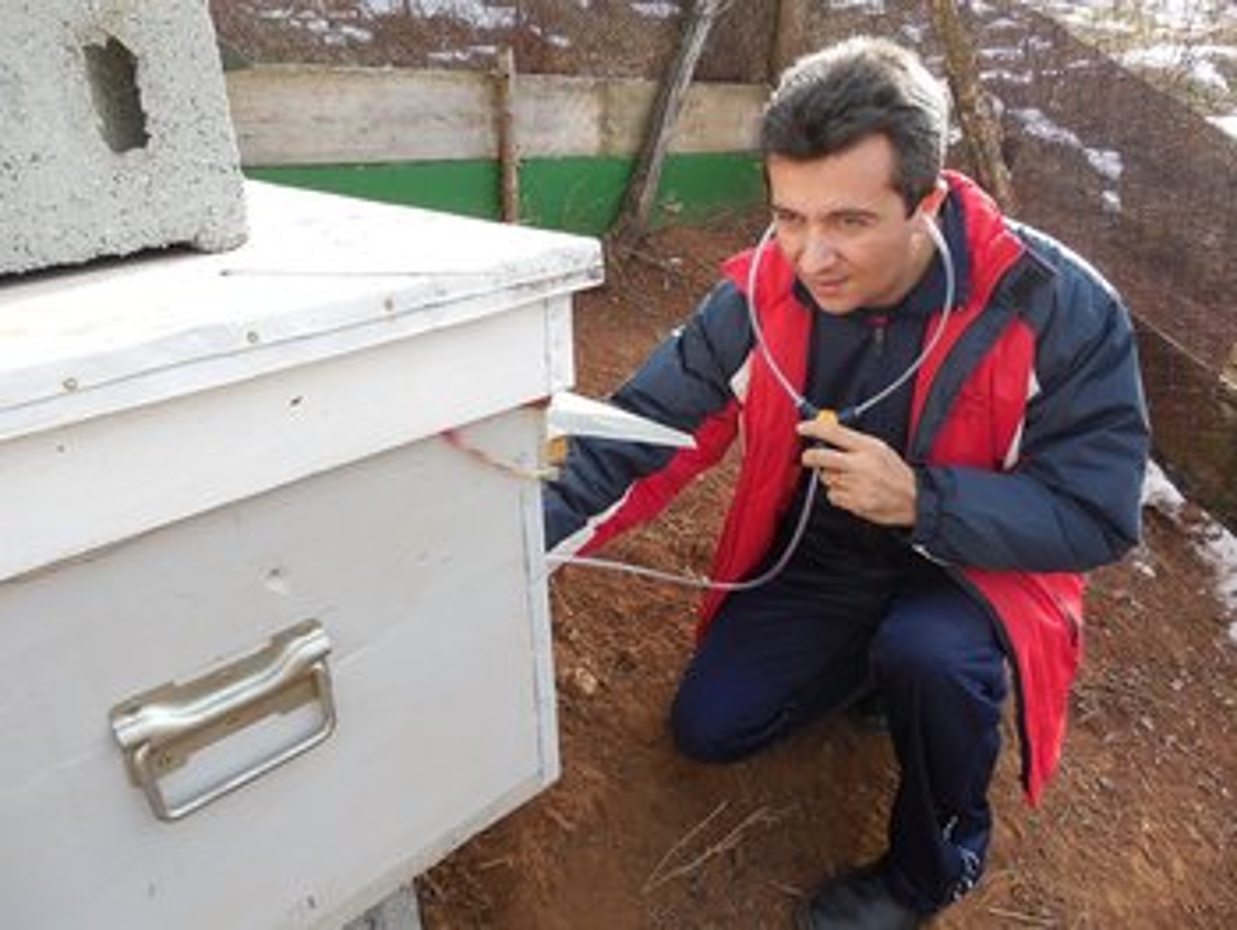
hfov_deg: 69.4
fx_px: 894
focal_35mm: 25
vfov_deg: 54.9
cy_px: 465
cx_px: 618
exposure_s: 1/200
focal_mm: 4.5
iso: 125
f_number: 3.3
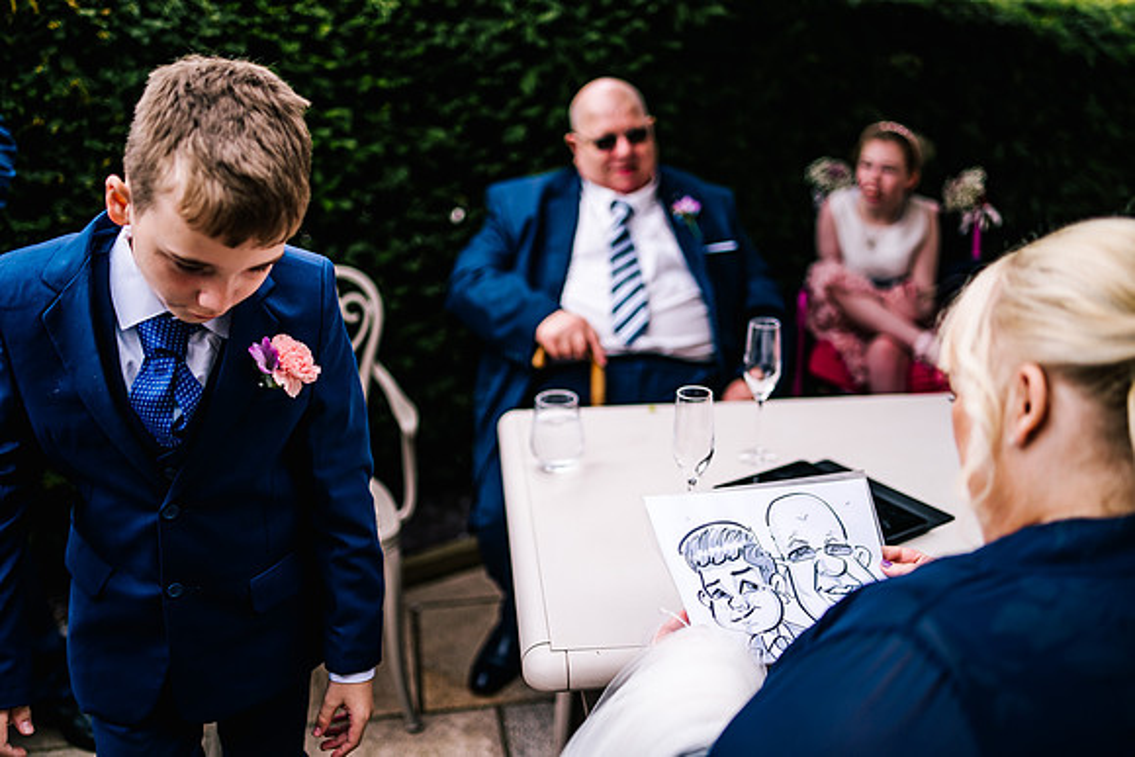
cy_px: 378
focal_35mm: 35
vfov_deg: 37.9
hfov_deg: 54.4
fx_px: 1104
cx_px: 568
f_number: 1.4
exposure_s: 1/1600
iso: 100
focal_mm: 35
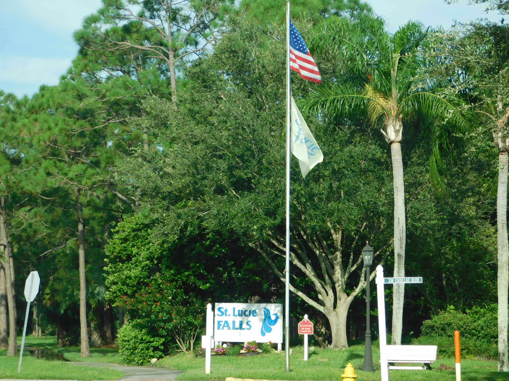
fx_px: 1691
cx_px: 254
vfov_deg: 12.9
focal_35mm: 115
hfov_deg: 17.1
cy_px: 190
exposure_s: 1/400
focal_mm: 20.3
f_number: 4.8
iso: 125
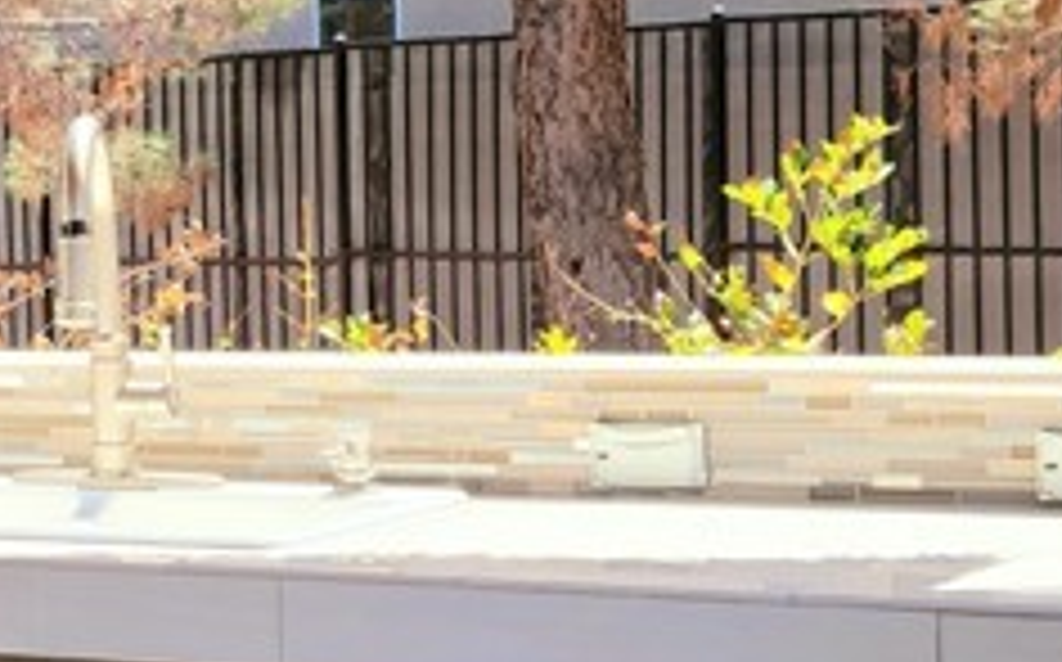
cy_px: 275
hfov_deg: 14.4
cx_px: -814
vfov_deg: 10.1
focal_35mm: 129
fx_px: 3730
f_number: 2
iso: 25
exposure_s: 1/233
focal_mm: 5.9
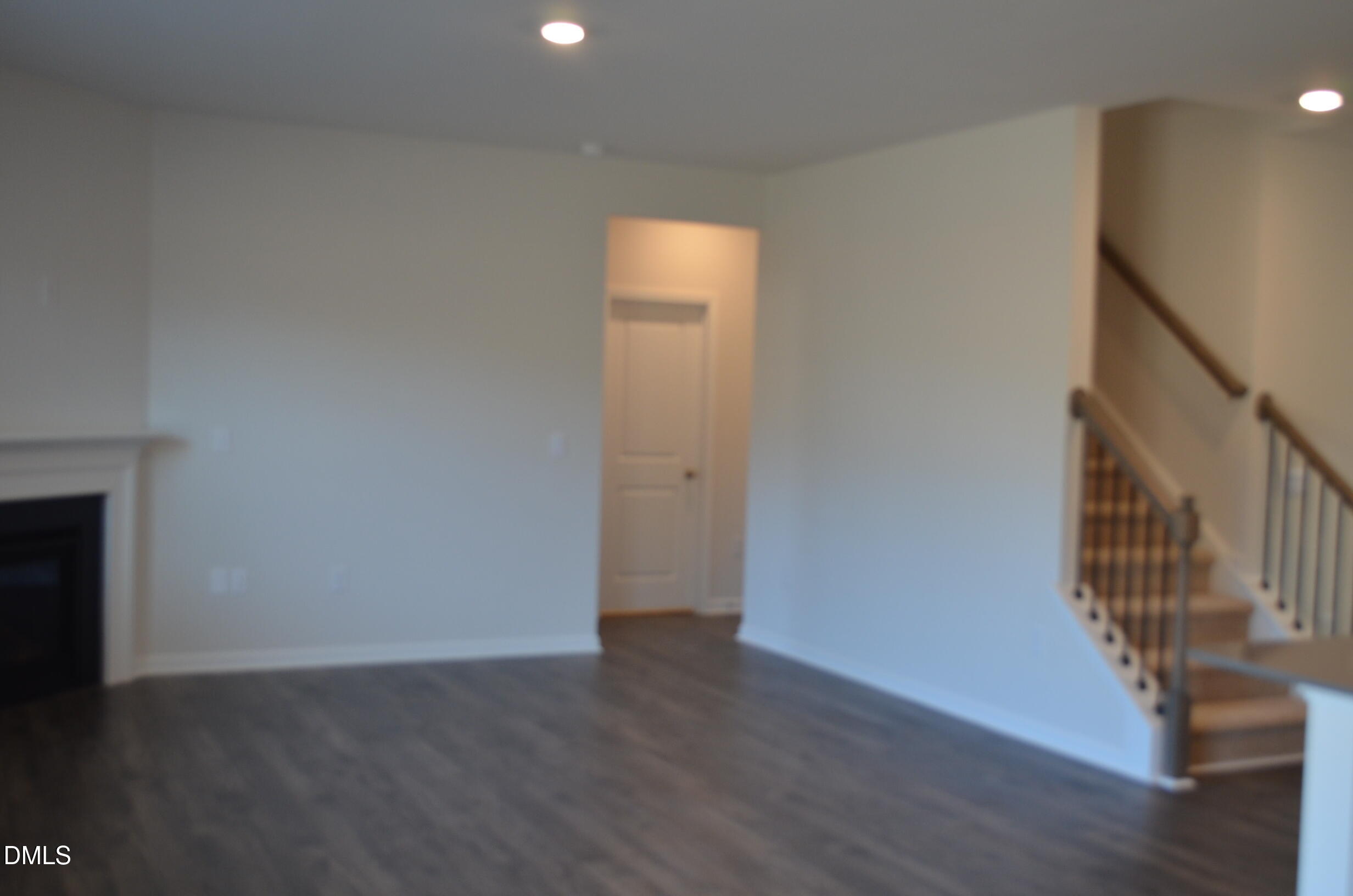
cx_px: 676
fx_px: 1463
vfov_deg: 34.1
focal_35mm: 39
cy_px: 448
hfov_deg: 49.6
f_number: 4.2
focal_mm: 26
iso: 500
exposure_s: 1/60
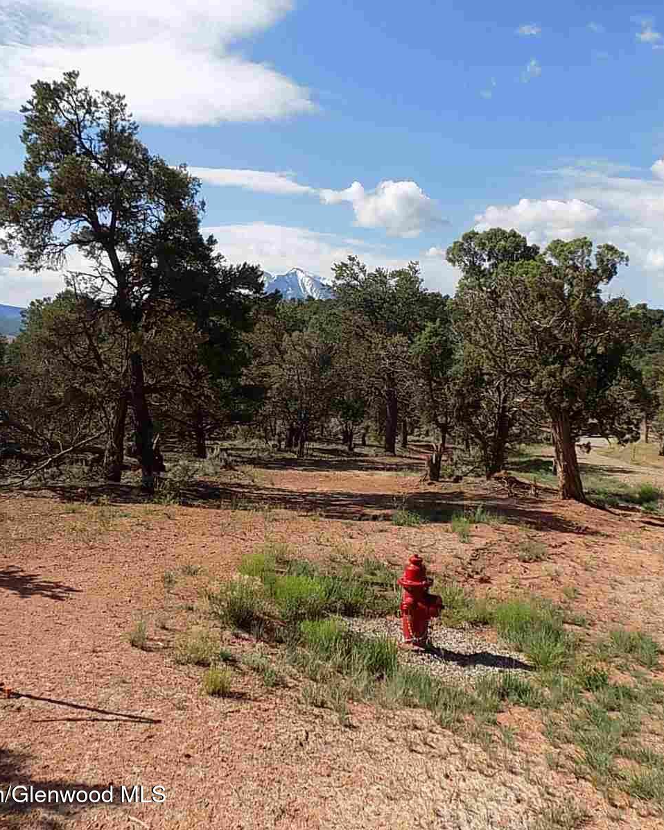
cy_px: 415
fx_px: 737
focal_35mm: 30
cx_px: 297
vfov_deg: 58.8
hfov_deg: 48.4
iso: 80
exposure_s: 1/1000
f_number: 3.1
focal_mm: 4
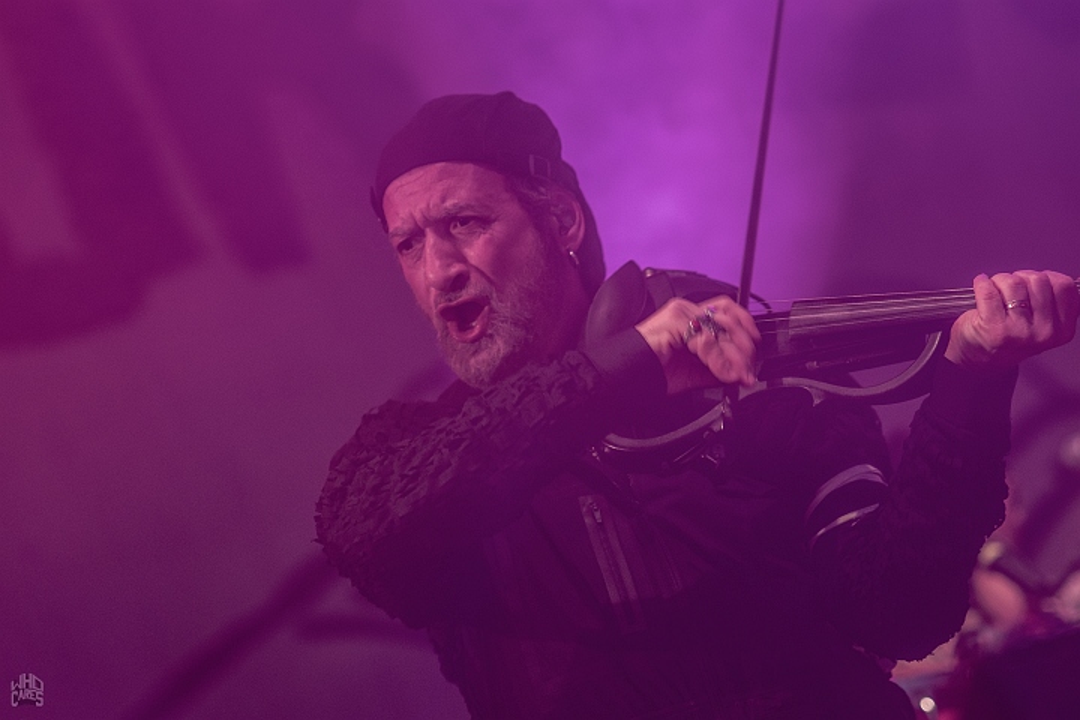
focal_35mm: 232
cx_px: 540
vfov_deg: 5.9
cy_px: 360
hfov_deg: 8.9
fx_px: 6974
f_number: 2.8
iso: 640
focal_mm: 155
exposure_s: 1/100
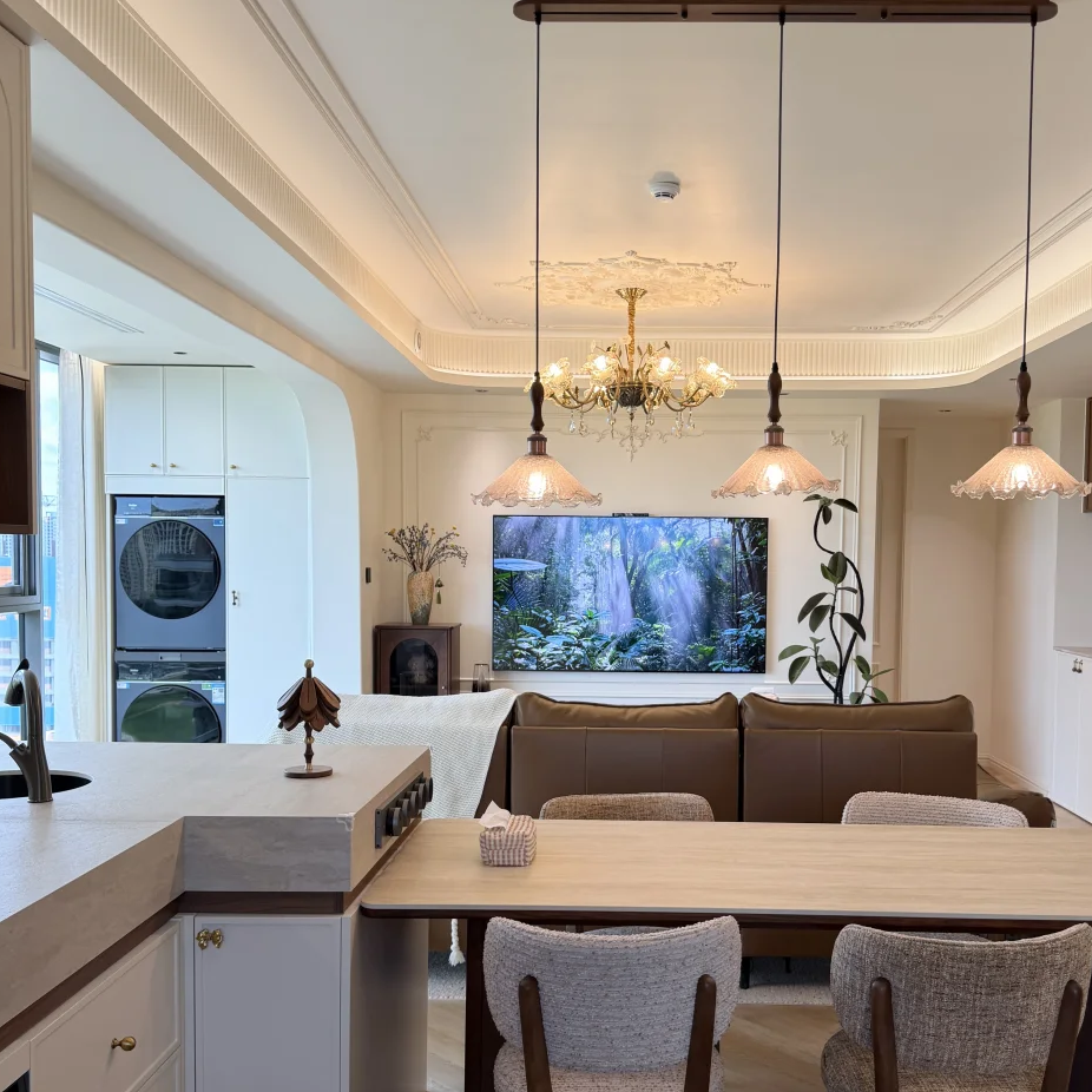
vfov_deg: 49.4
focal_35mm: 33
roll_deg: +0.0
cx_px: 626
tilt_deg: -5.0
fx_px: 1178
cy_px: 660
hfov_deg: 49.6
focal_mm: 6.76
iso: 50
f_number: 1.78
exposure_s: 1/121
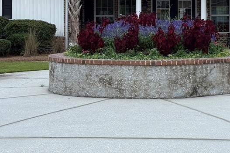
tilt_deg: +2.1
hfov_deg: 20.9
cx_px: 168
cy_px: 0
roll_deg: -0.1
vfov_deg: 13.9
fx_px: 619
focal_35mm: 97
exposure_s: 1/4098
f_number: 1.78
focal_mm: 6.76
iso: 100
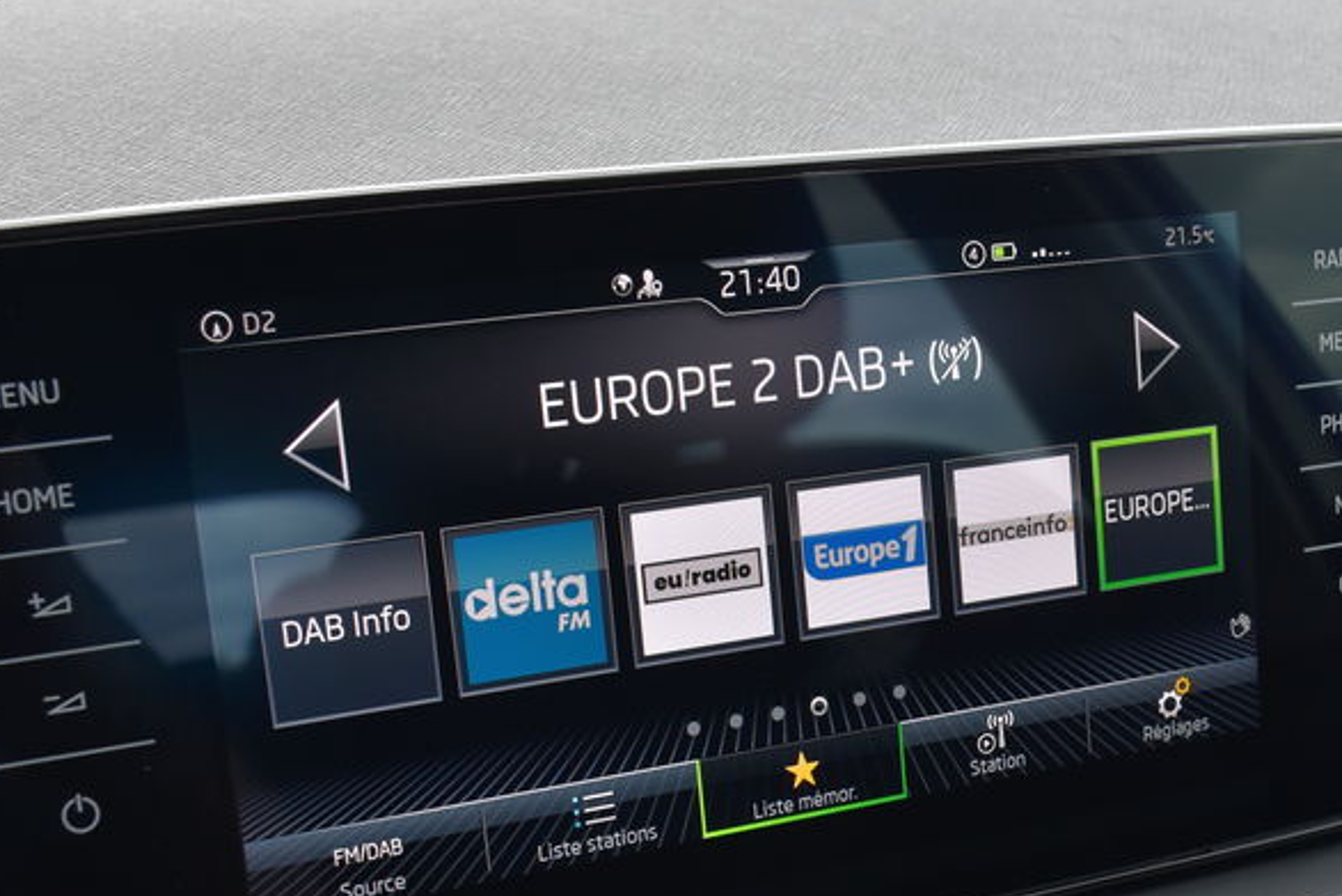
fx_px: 2194
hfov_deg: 33.9
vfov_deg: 22.9
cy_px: 627
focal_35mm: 59
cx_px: 783
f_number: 7.1
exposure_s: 1/200
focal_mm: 23
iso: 400
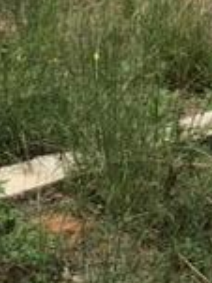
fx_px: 1006
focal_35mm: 123
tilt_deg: -6.1
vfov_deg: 14.7
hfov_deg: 12.0
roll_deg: -1.7
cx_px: 178
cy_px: -167
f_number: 2.2
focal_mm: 4.15
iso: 32
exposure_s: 1/4950
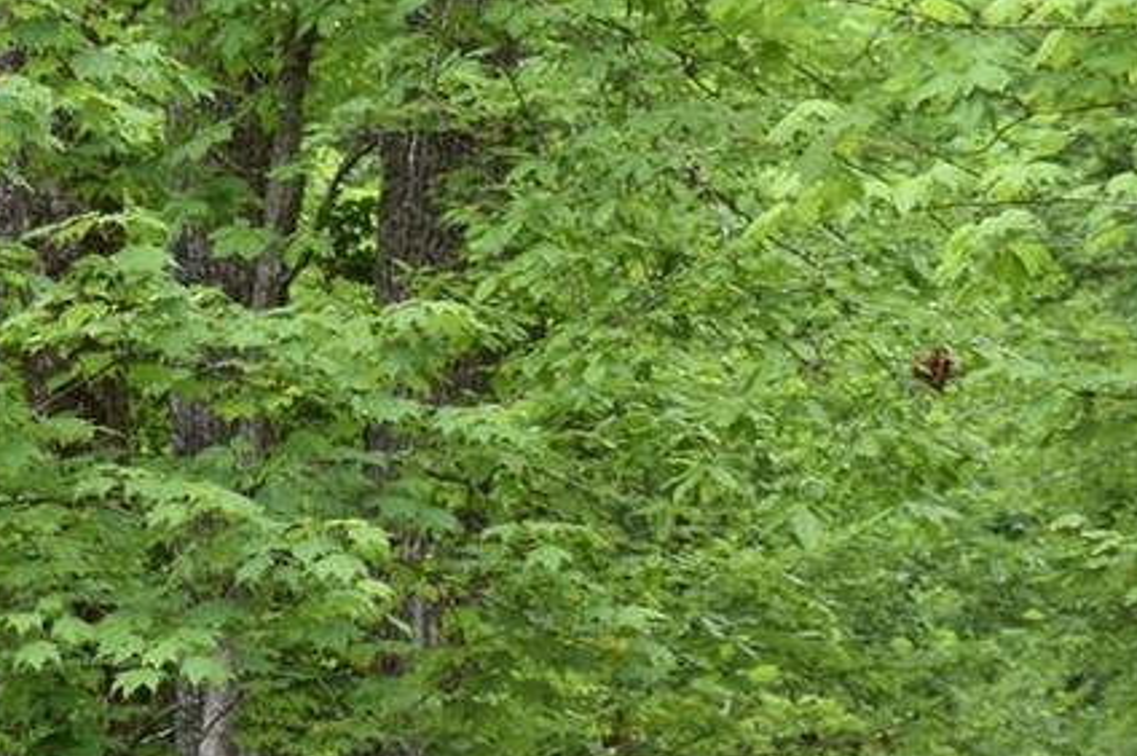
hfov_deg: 6.3
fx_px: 10301
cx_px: 139
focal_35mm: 326
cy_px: 538
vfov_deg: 4.2
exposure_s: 1/125
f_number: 5.6
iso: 400
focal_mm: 45
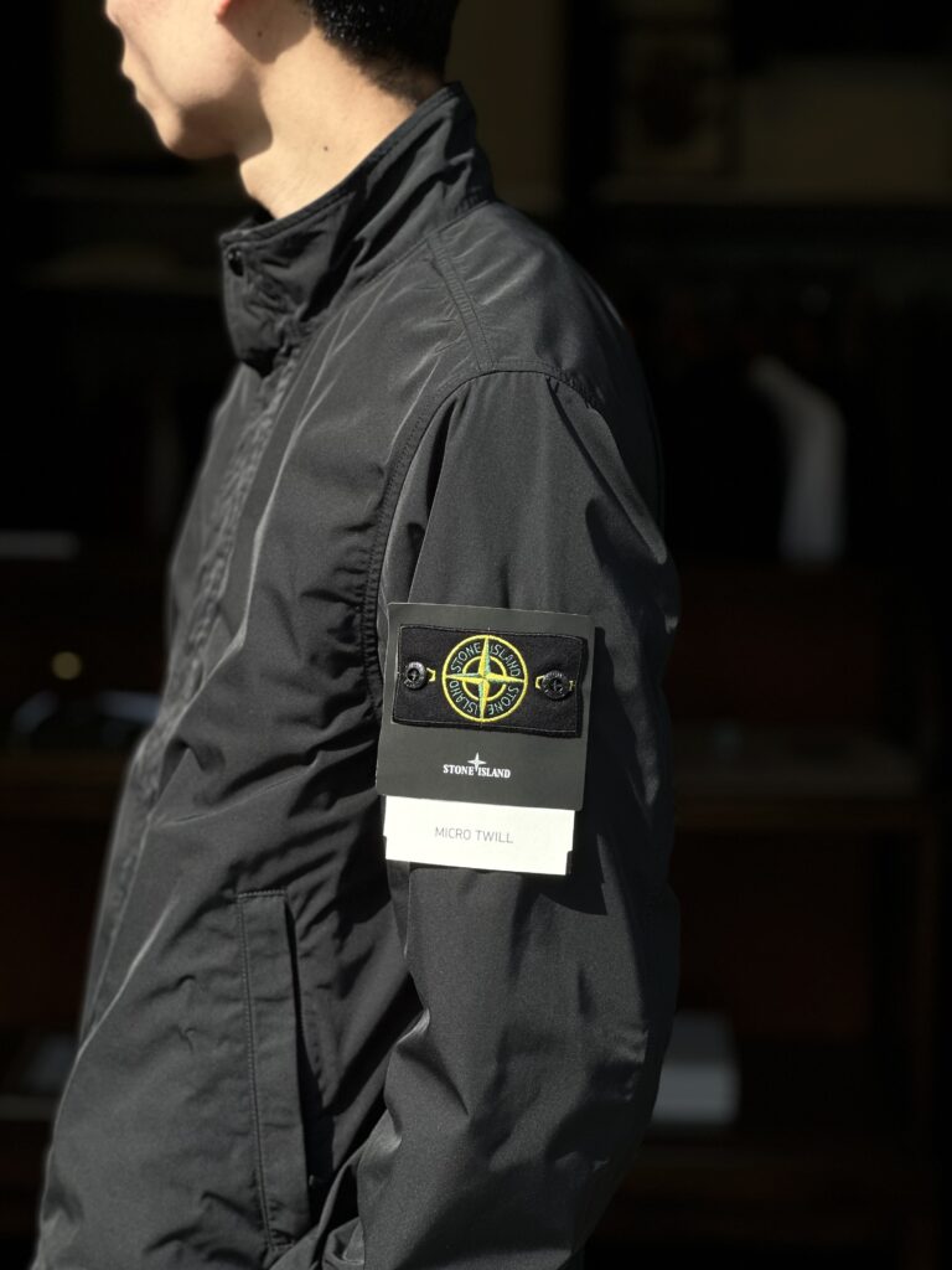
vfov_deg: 25.3
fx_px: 2824
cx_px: 476
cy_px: 635
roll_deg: -1.1
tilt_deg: -7.7
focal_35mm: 77
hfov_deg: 19.1
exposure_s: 1/525
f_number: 2.8
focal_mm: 9
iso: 32
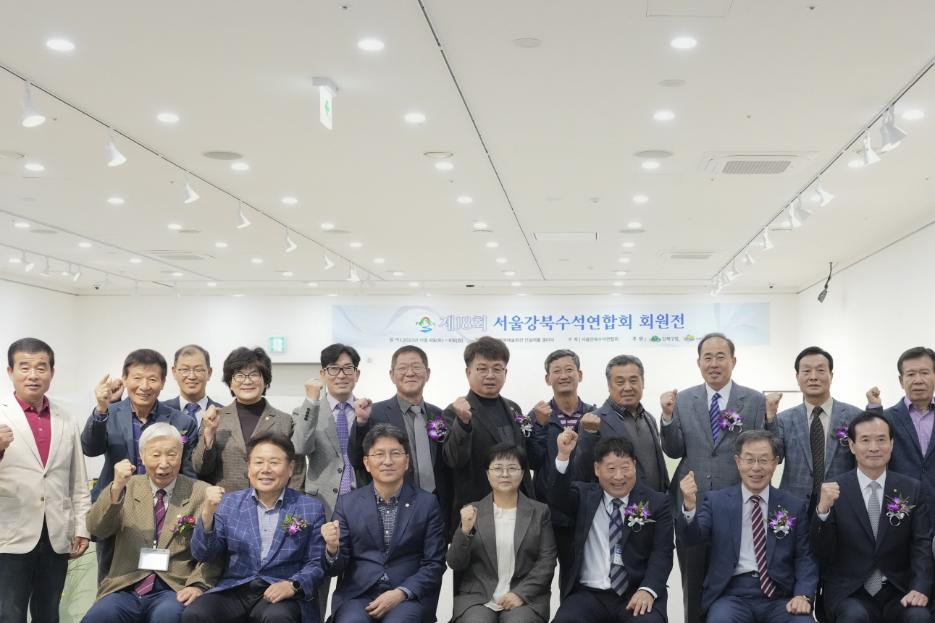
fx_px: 1195
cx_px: 588
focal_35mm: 46
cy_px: 414
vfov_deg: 29.1
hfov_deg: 42.4
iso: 4000
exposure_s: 1/160
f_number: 5.6
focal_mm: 33
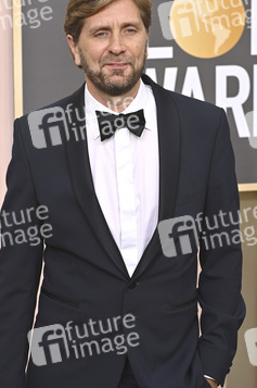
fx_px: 1686
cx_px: 115
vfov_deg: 13.1
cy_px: 177
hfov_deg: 8.7
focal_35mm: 157
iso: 800
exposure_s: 1/640
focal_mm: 140
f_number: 8
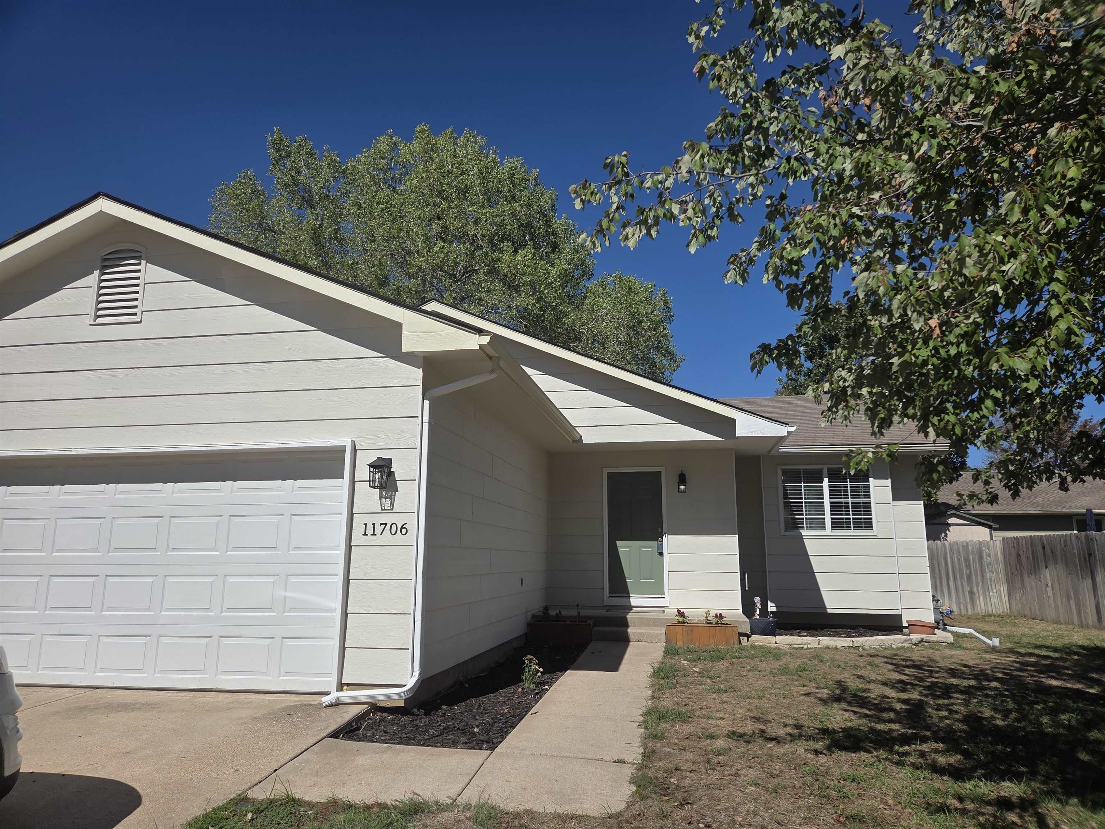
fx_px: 734
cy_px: 414
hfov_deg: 73.9
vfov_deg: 58.9
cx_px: 552
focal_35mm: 23
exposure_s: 1/7891
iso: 64
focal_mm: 5.4
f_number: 1.8
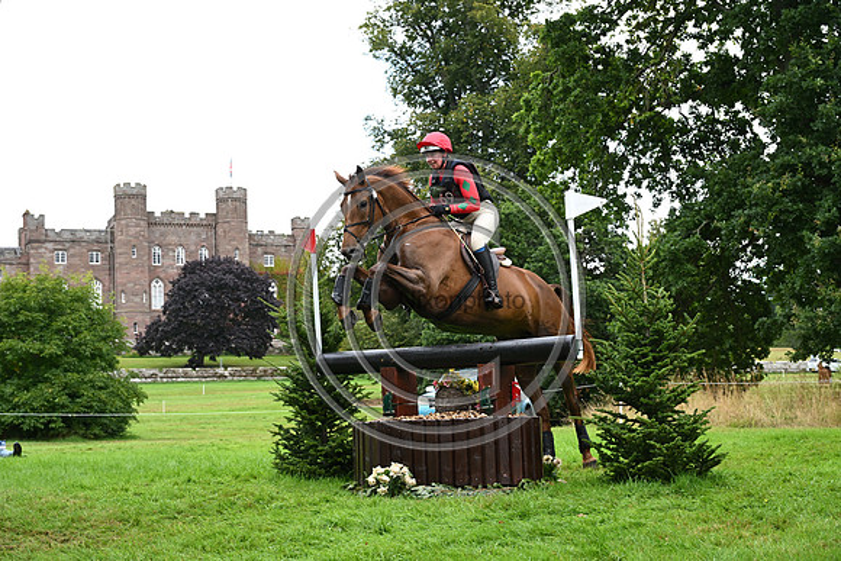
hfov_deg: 35.0
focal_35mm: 57
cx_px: 420
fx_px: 1332
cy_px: 280
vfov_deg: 23.8
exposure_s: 1/1250
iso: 1600
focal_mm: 57
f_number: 5
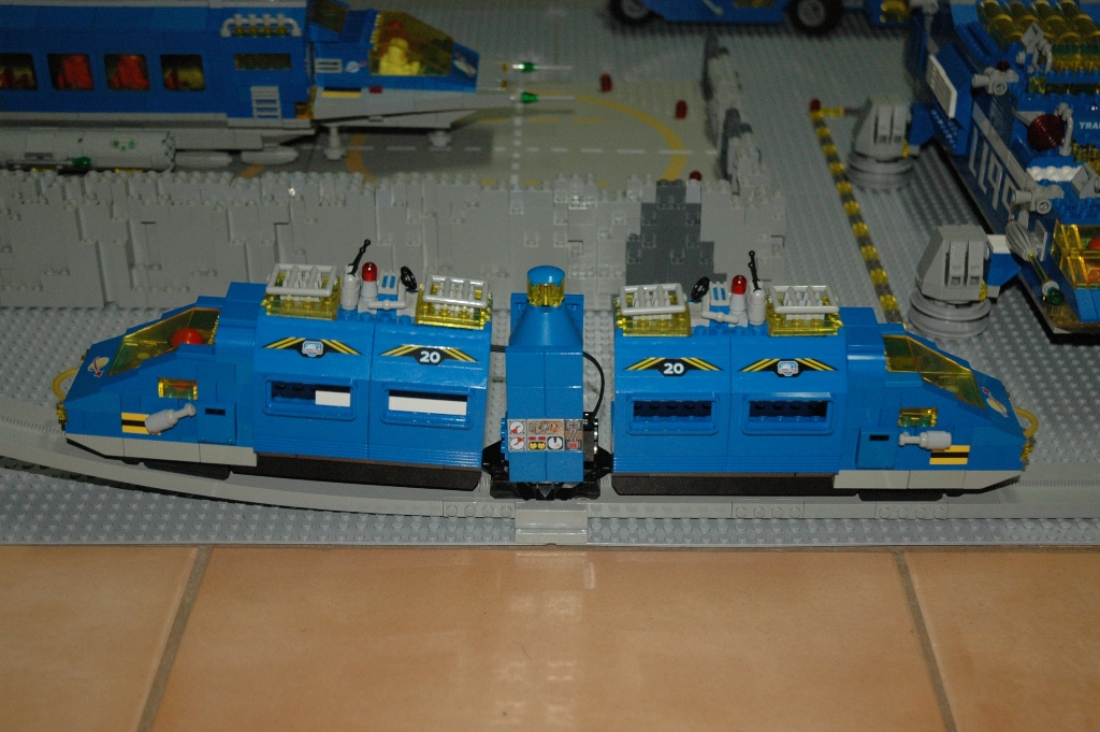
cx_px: 550
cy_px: 366
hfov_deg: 37.9
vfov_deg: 25.7
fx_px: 1603
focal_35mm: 52
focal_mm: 35
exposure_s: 1/60
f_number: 4.2
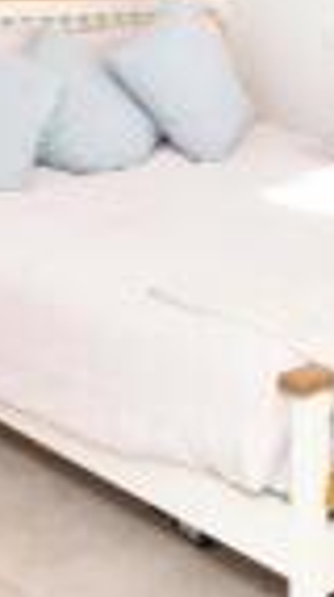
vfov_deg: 29.4
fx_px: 1138
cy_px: 282
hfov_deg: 16.1
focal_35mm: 72
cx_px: 386
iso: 400
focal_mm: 10
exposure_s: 1/200
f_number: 7.1
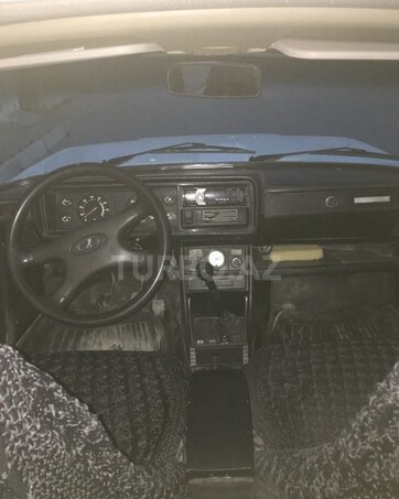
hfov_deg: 47.1
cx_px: 196
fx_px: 458
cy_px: 268
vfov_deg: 57.1
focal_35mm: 31
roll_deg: +3.3
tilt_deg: -25.9
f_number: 2.2
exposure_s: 1/17
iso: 250
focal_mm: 4.15
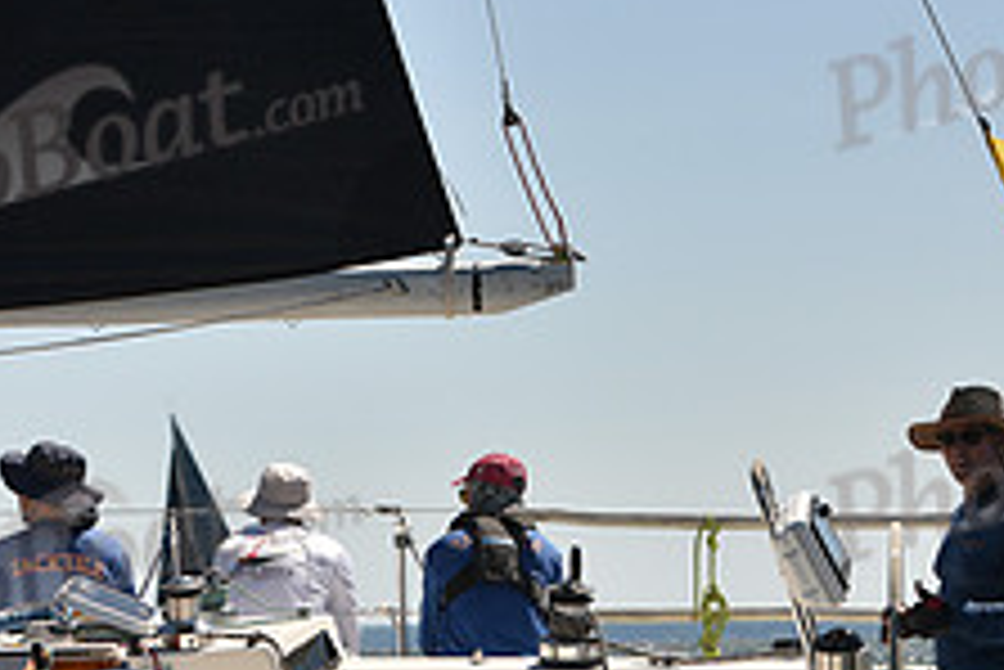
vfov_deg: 7.5
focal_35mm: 182
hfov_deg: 11.3
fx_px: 5079
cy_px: 744
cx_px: 599
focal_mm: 70
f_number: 4.5
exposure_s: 1/1250
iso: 250
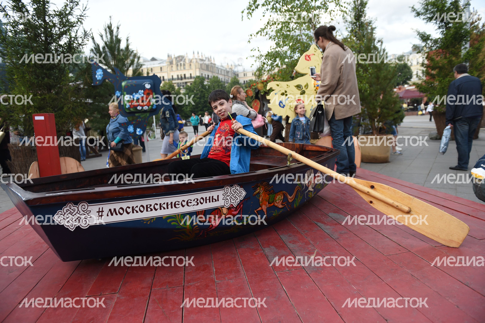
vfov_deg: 53.1
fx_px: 323
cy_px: 162
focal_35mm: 24
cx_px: 242
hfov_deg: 73.8
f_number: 3.5
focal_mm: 24
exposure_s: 1/4000
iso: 1250
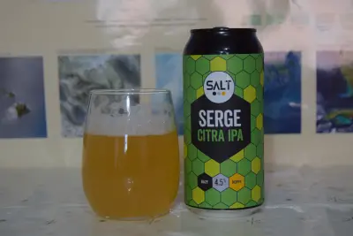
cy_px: 118
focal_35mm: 75
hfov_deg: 27.0
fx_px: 736
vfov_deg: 18.2
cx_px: 176
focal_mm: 50
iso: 560
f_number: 5.6
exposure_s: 1/60
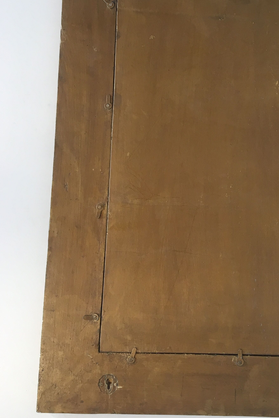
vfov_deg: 42.7
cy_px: 182
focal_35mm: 46
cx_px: 225
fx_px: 535
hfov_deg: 28.6
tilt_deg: -84.8
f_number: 2.2
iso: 25
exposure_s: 1/33
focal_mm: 4.15
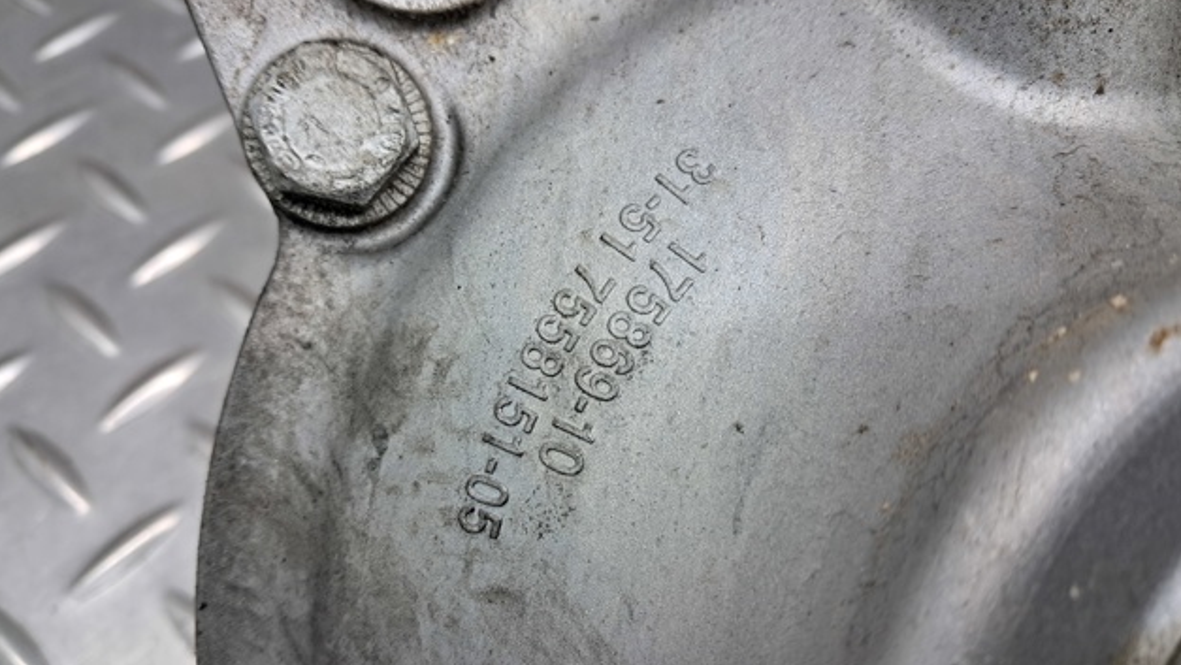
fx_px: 940
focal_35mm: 30
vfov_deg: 38.9
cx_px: 590
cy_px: 374
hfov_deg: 64.3
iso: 100
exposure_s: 1/50
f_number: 1.8
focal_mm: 4
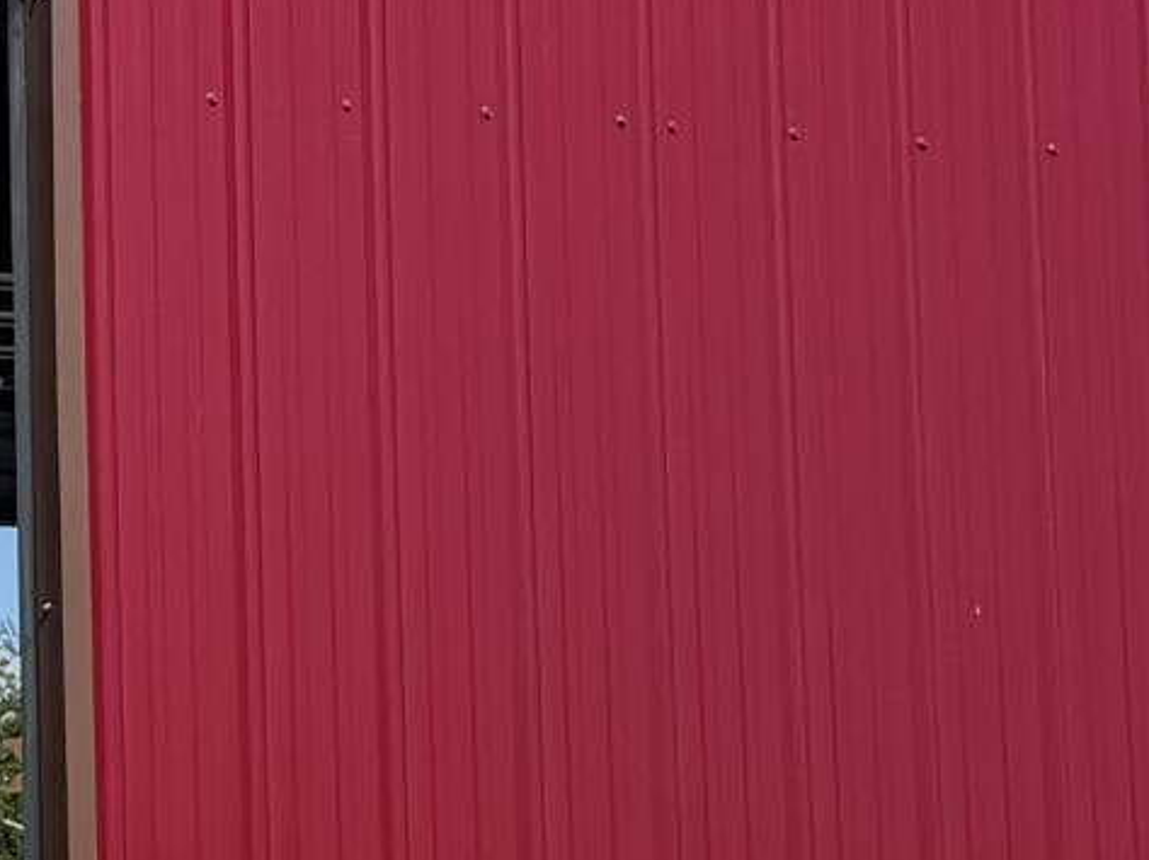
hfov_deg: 12.4
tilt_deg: +6.5
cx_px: -502
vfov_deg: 9.8
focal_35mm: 152
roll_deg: +1.1
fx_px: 5043
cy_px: 465
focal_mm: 6.76
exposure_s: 1/4673
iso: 80
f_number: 1.78
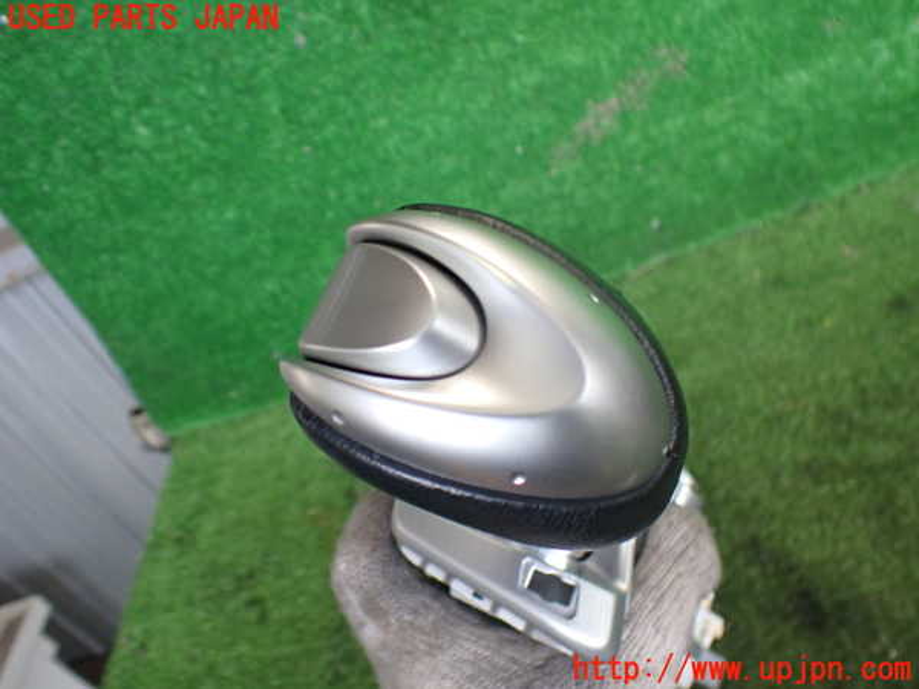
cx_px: 460
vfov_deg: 46.8
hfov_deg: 60.0
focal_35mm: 30
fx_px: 796
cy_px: 344
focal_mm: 5.4
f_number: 2.3
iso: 400
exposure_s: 1/125
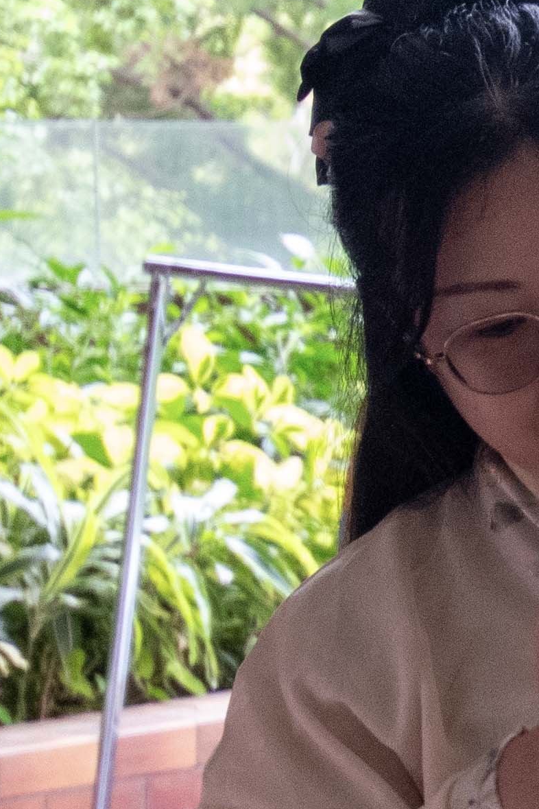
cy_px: 495
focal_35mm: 170
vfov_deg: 12.1
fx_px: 3818
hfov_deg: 7.1
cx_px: 1670
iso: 2500
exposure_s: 1/100
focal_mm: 24
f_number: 4.5
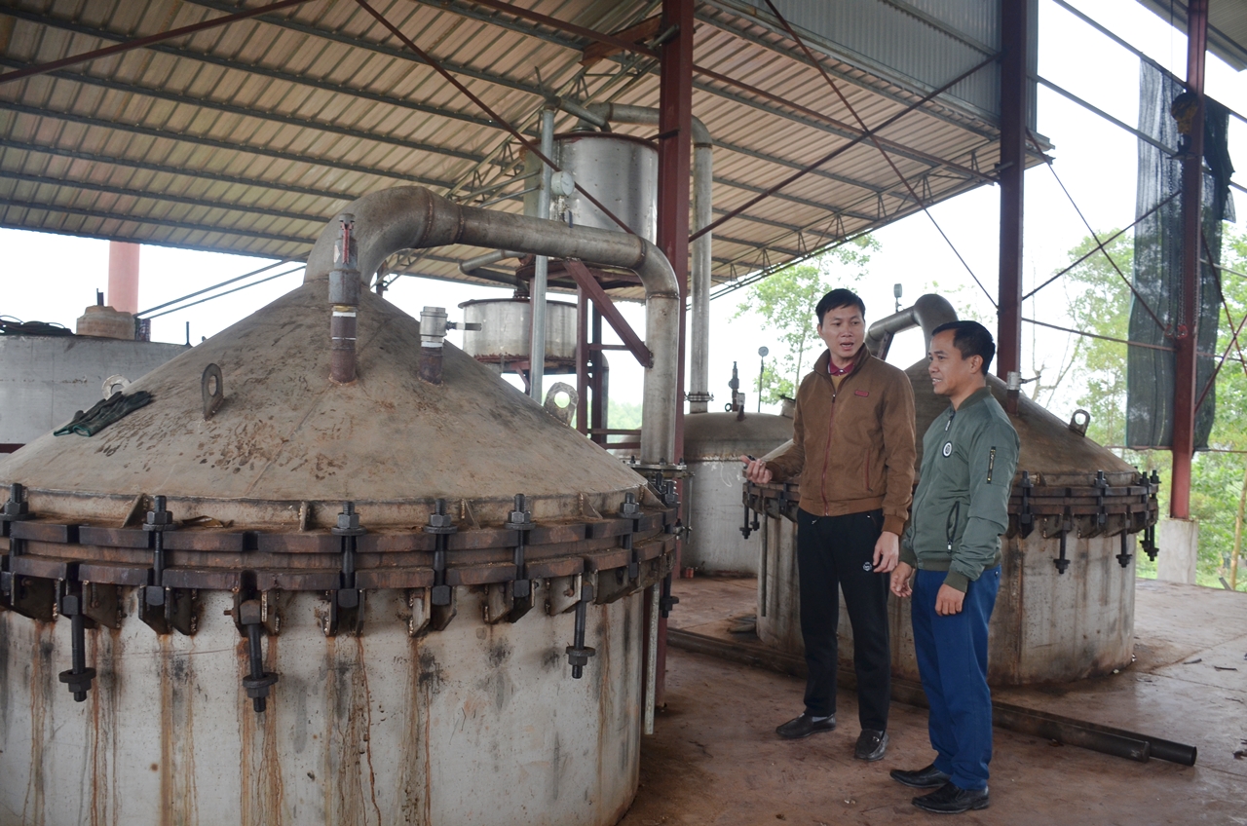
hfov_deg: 67.5
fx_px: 933
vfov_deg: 47.7
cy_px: 413
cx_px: 624
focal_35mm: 27
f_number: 3.5
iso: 250
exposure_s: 1/60
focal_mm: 18
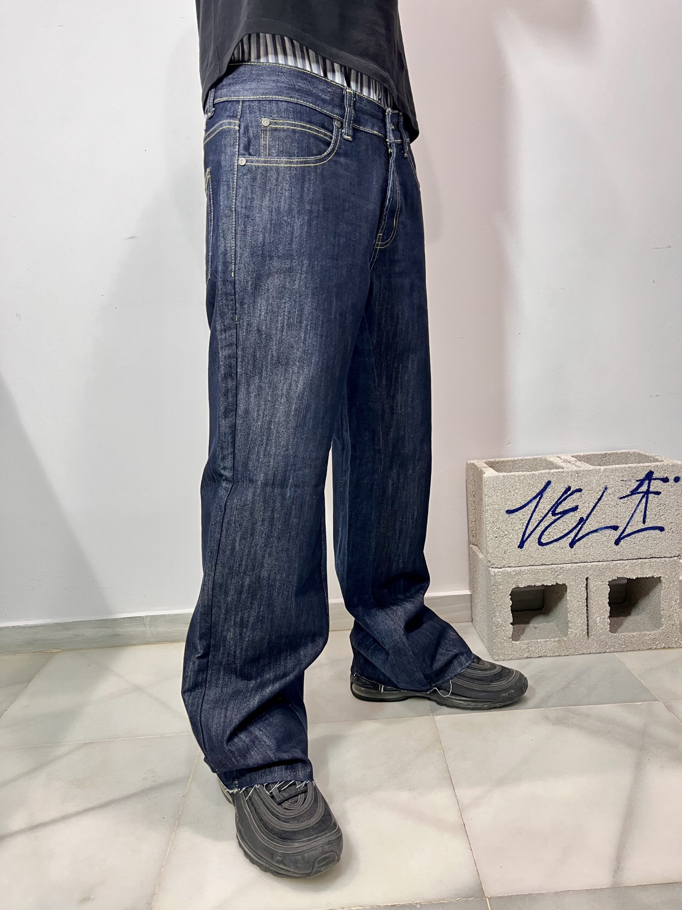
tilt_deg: -9.6
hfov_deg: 53.1
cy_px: 455
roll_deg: +4.2
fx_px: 683
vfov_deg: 67.3
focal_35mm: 26
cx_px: 341
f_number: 1.6
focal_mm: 5.1
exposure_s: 1/50
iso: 125
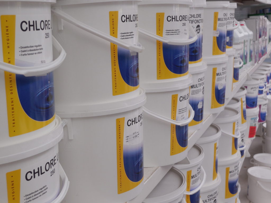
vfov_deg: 27.5
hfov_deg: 36.2
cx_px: 136
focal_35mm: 53
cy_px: 102
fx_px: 415
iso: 125
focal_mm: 9.4
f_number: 4
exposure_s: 1/40
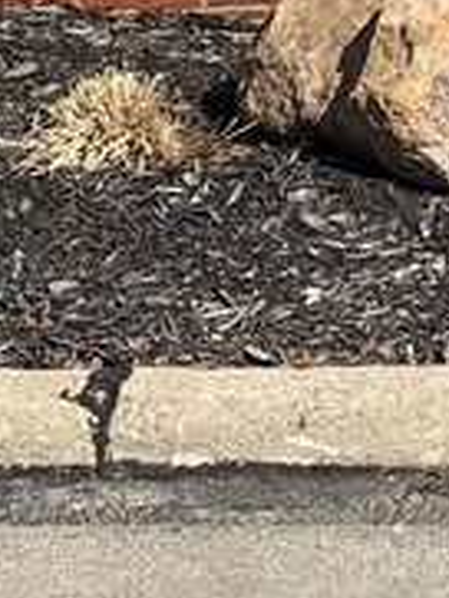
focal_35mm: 147
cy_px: -667
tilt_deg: +1.8
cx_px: 842
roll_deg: -0.9
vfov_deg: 11.8
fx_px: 2539
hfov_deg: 9.5
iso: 25
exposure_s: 1/2309
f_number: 1.8
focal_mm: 4.25
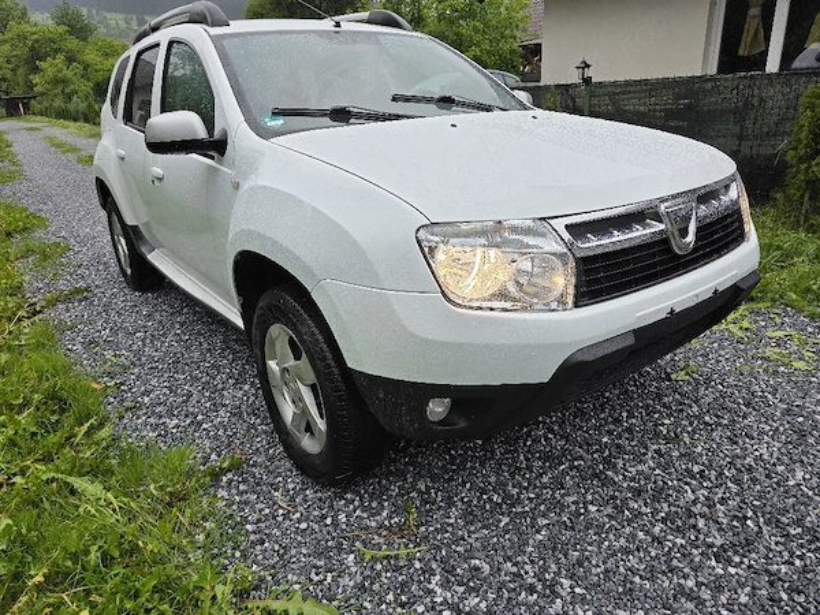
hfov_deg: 73.9
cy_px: 308
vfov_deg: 58.9
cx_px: 410
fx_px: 545
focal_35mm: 23
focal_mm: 6.3
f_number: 1.7
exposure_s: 1/370
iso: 50
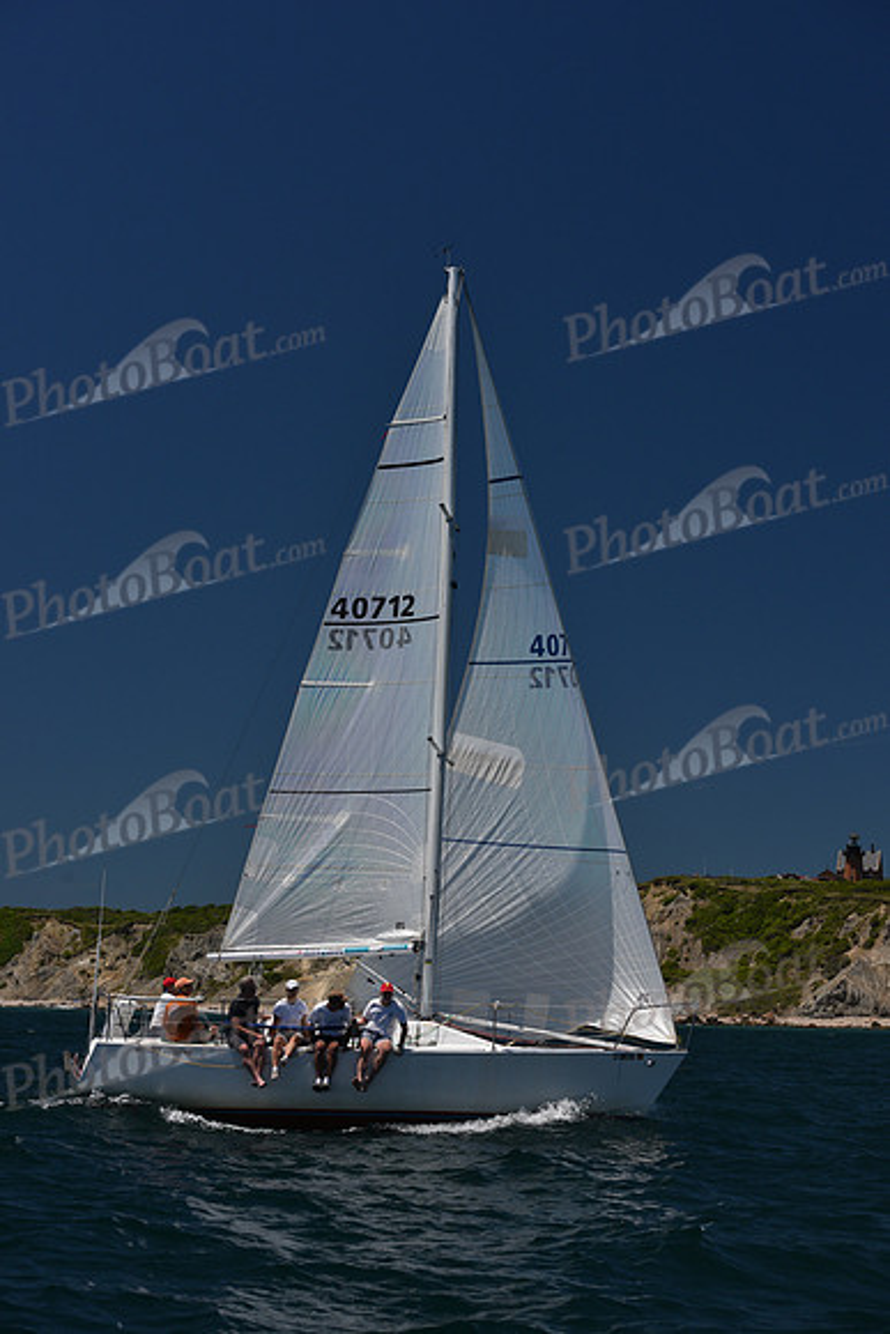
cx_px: 445
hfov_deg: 19.5
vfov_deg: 28.8
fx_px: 2594
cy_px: 667
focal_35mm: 70
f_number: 8
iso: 250
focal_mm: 70
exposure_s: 1/800
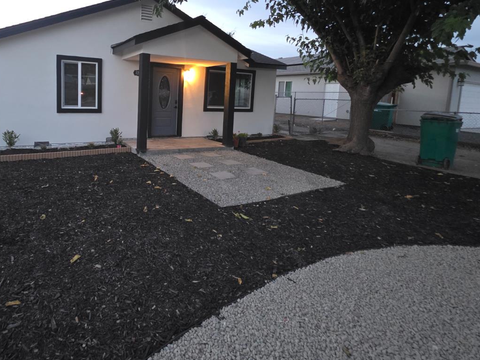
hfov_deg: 81.6
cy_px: 120
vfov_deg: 66.9
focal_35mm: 19
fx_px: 264
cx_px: 157
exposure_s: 1/60
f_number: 1.9
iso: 640
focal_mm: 2.2
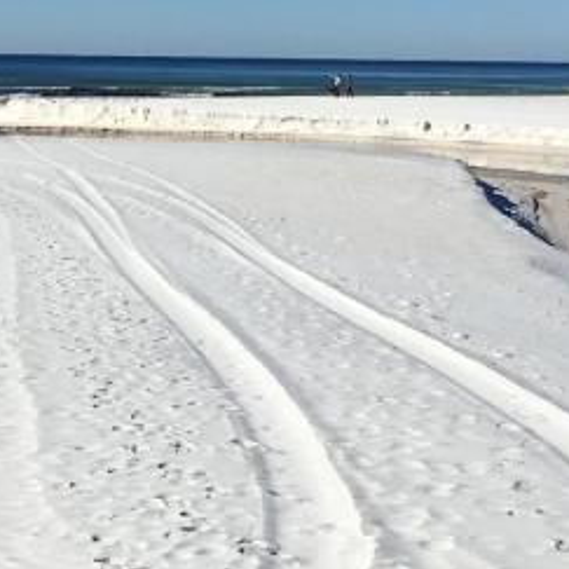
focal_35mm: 108
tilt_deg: -2.0
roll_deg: -1.8
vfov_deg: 16.1
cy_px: 180
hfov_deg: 16.0
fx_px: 2008
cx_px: 75
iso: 25
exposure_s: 1/3497
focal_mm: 4.15
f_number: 2.2
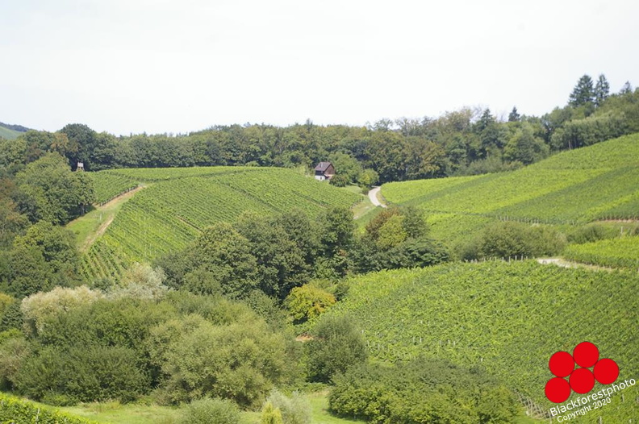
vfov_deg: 16.5
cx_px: 320
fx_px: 1463
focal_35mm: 82
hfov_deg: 24.6
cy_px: 212
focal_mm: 55
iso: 200
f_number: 8
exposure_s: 1/250
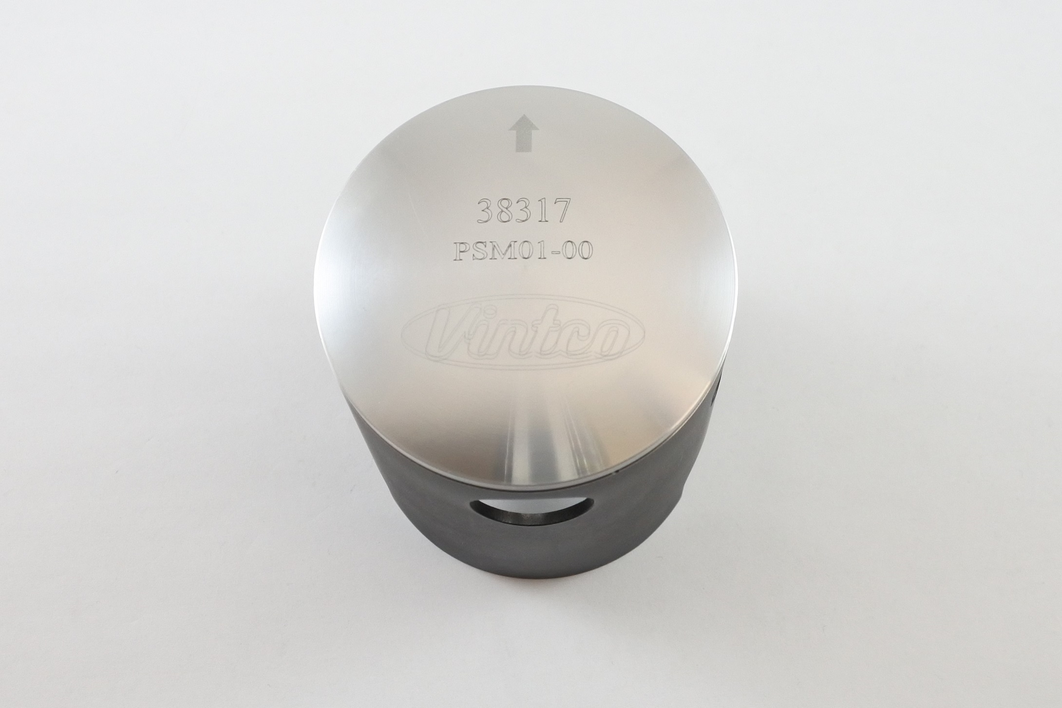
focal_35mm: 33
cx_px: 531
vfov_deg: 40.0
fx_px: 974
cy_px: 354
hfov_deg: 57.2
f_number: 3.8
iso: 400
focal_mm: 12.3
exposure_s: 1/125
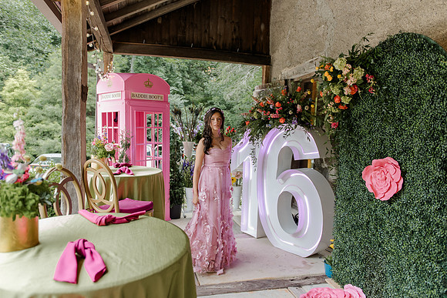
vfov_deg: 46.3
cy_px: 148
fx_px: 349
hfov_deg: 65.3
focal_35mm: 28
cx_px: 214
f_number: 2.8
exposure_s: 1/100
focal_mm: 26
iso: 500
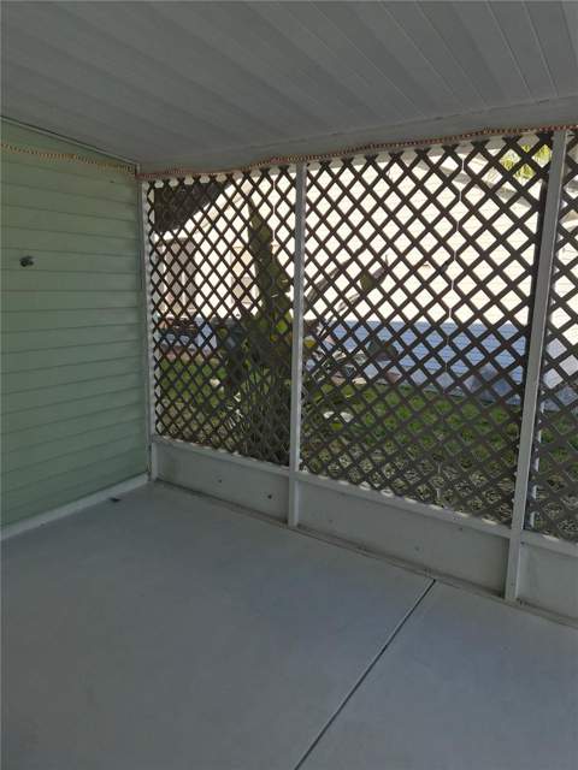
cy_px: 385
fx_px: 512
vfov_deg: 73.9
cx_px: 289
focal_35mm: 23
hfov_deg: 58.9
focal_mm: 5.4
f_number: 1.8
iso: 80
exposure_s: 1/1328
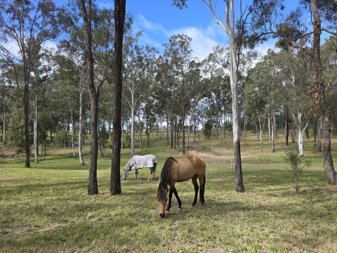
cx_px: 168
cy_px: 126
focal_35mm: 23
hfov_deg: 73.9
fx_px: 224
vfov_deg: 58.9
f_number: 1.7
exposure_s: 1/290
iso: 12
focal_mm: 6.3
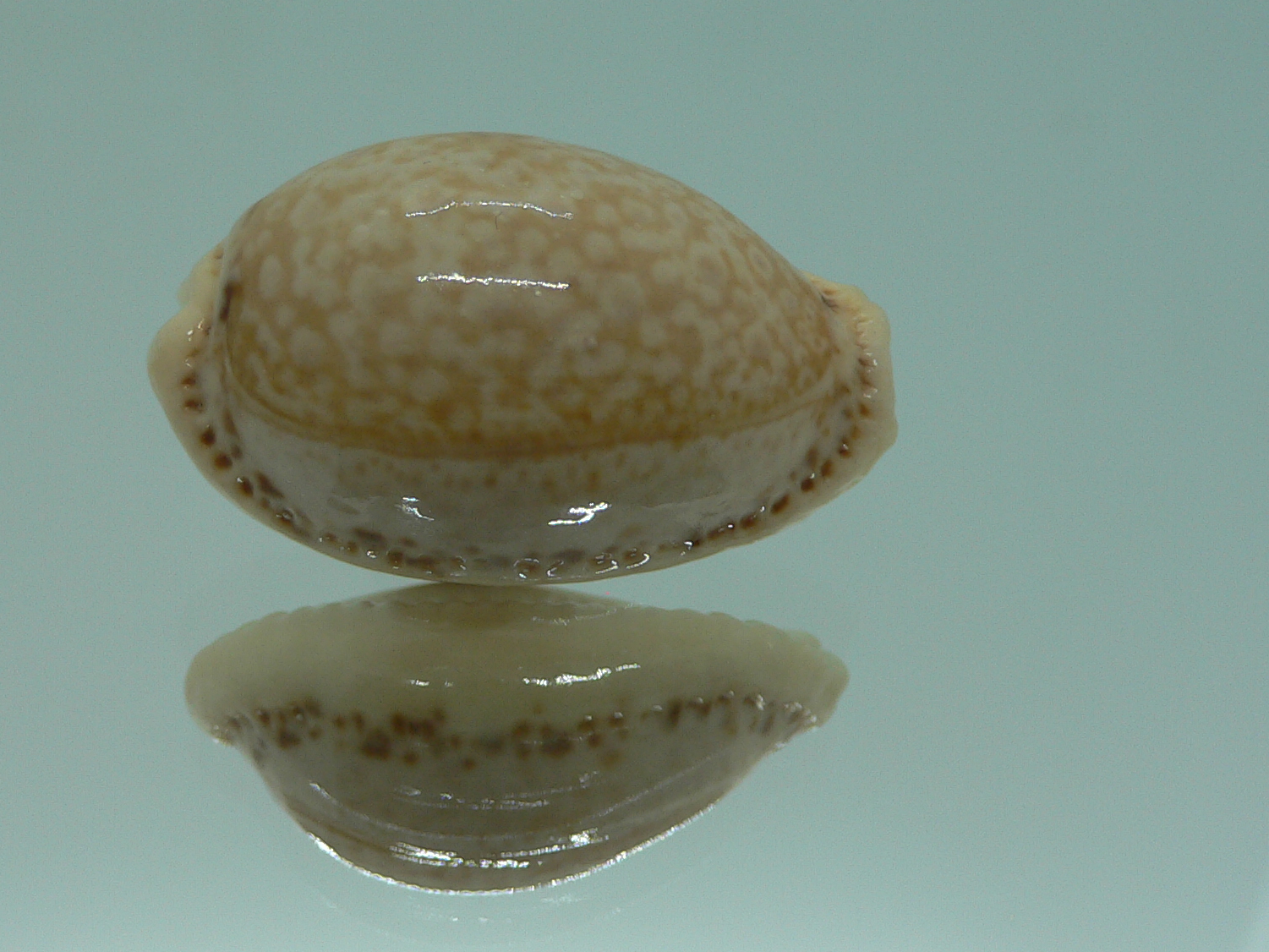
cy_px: 468
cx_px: 512
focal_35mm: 47
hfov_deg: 40.3
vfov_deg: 30.9
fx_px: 1723
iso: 80
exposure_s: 1/60
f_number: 2.8
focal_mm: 4.6
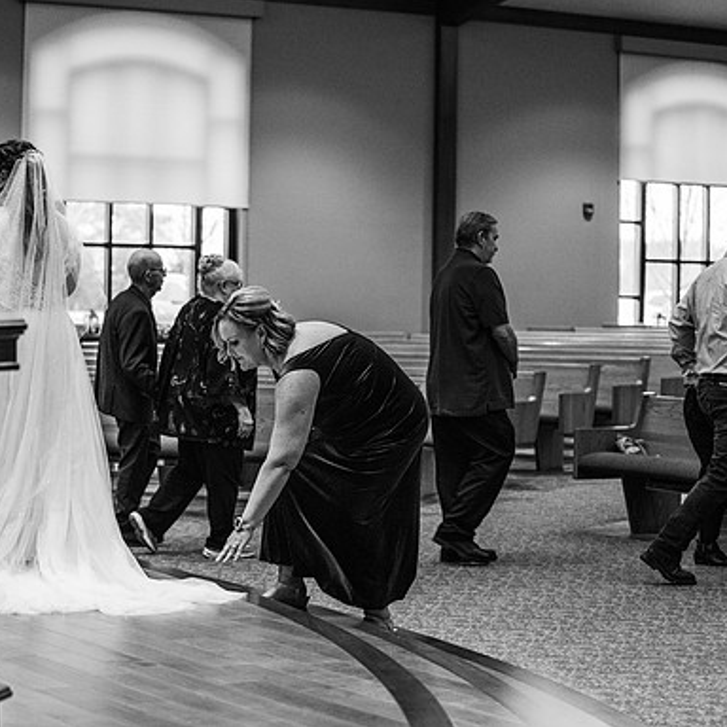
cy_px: 362
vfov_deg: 18.5
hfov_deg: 18.5
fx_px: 2234
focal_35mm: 94
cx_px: 294
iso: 2000
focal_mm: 70
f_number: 2.8
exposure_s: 1/250
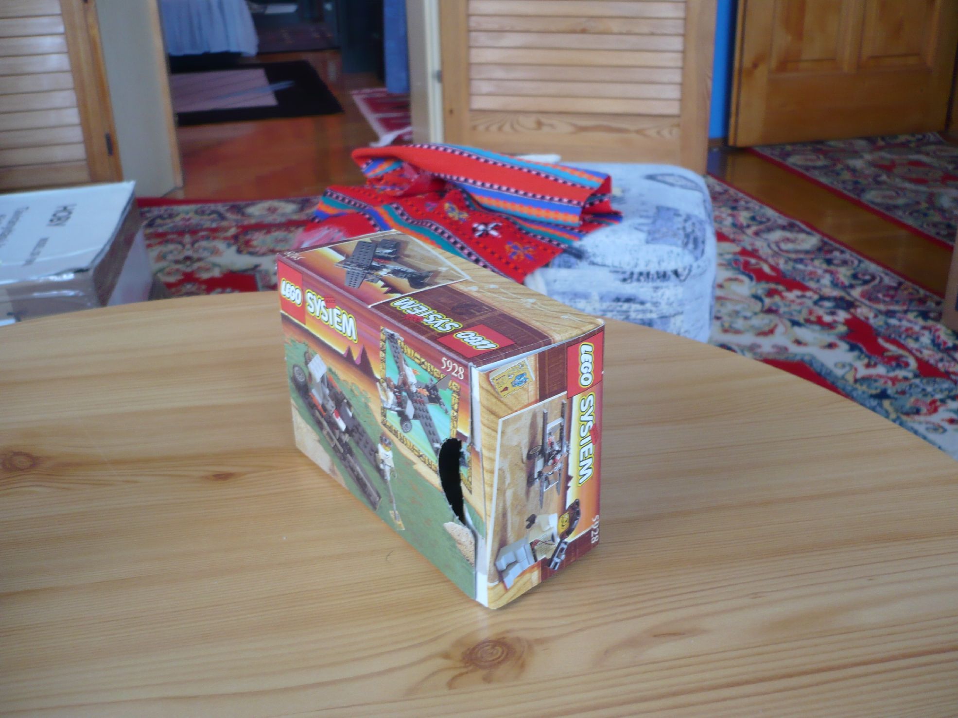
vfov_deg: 40.7
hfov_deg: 52.6
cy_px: 359
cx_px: 479
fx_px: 969
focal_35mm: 35
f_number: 2.8
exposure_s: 1/30
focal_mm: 5.8
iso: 100
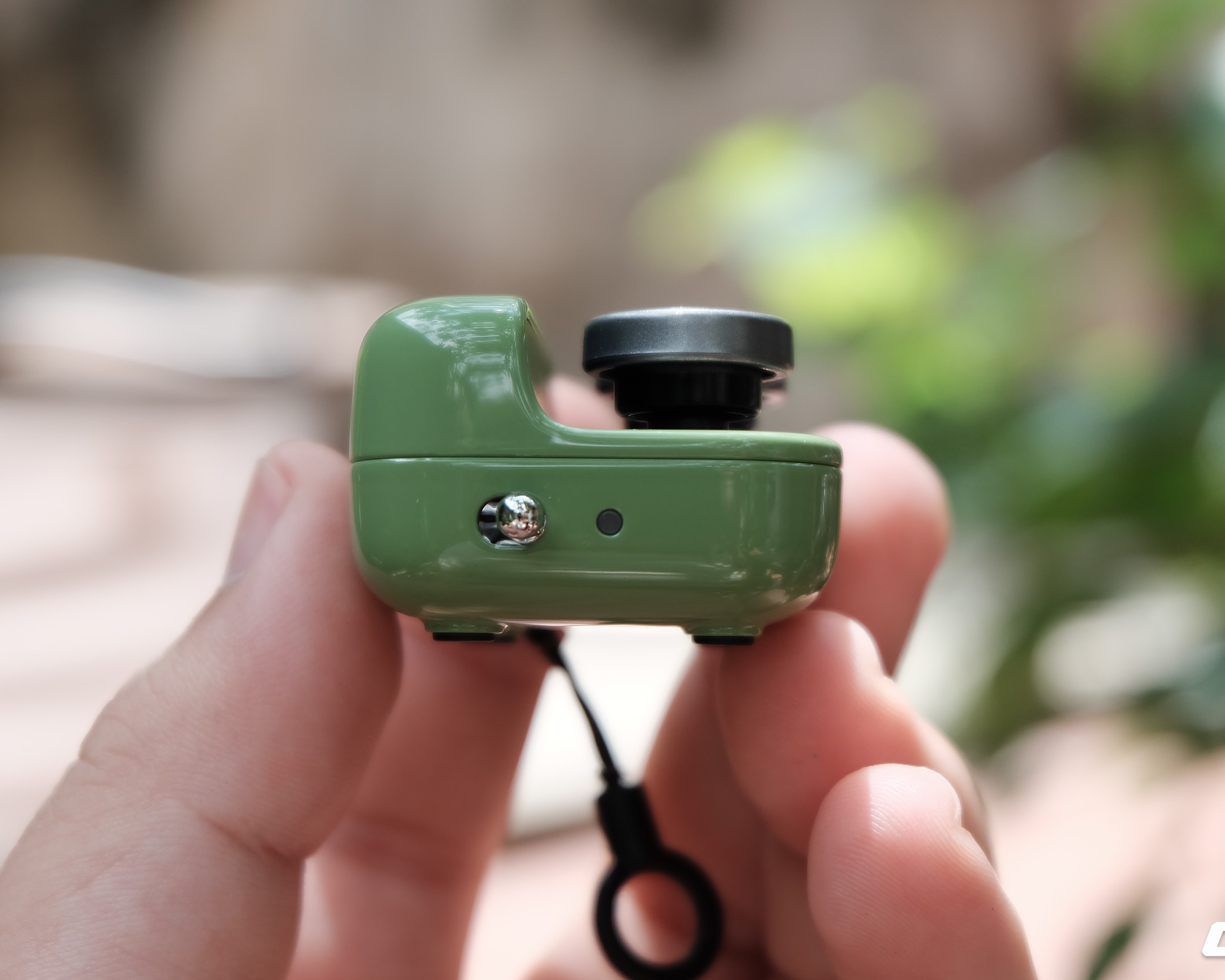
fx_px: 2611
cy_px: 495
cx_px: 538
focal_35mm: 72
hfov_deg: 26.4
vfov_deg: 21.3
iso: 400
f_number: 5.6
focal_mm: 41.8
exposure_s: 1/280
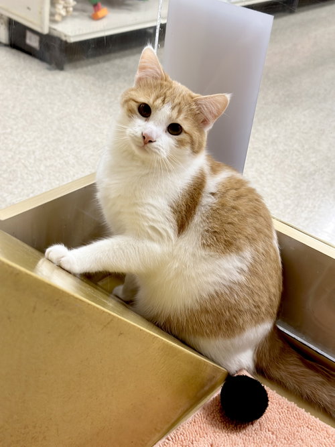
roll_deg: -8.0
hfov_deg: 30.3
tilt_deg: -31.5
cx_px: 168
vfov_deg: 39.7
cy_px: 224
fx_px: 620
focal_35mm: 48
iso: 125
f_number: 1.78
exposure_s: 1/71
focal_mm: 6.86
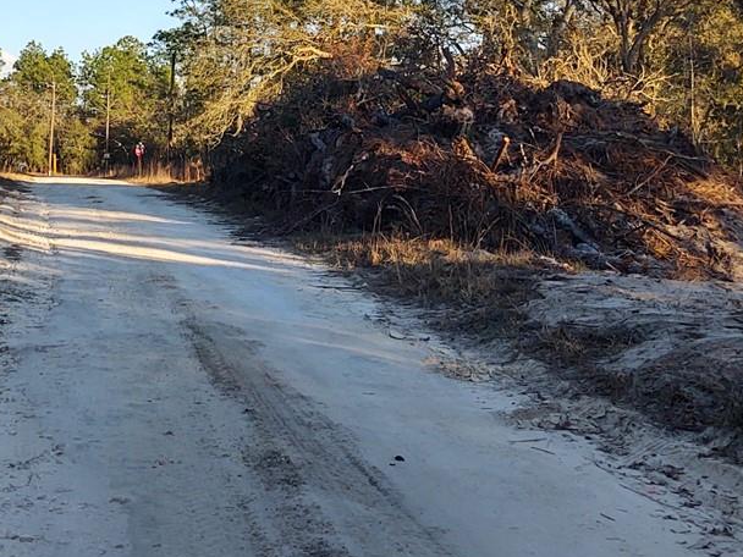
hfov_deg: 26.3
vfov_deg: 20.3
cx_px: 49
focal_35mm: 71
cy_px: 45
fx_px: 1524
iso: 100
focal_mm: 4.75
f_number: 1.7
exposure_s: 1/2007
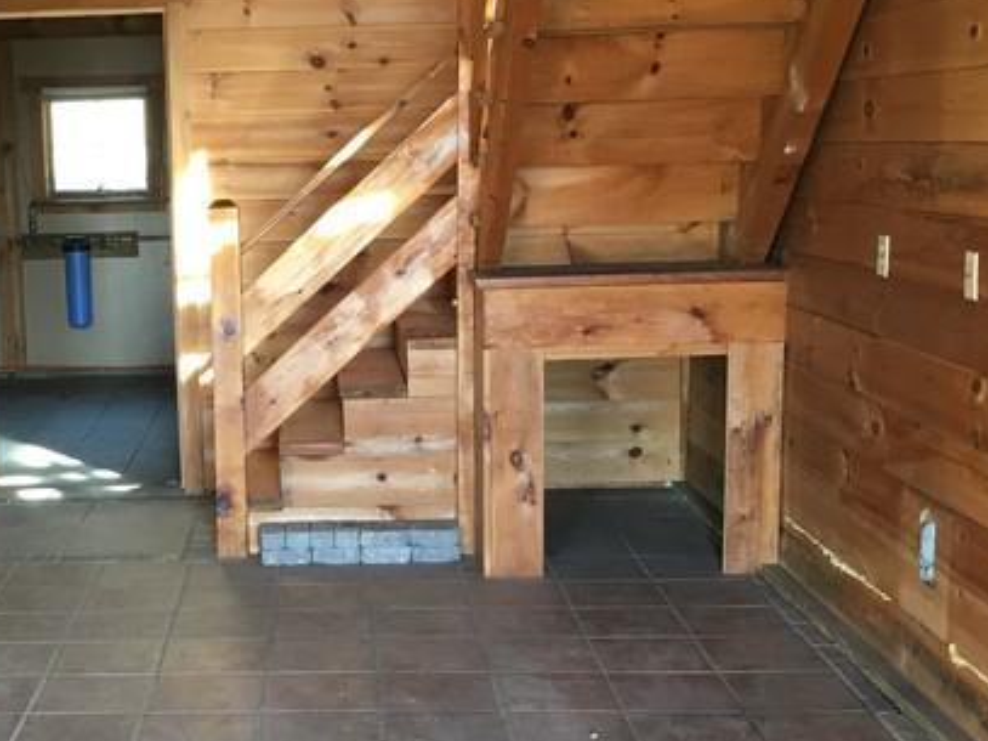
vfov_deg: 25.6
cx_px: 240
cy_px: 401
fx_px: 1626
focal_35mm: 57
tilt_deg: -9.0
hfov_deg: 33.1
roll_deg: +1.3
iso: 80
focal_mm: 4.15
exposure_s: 1/30
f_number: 2.2
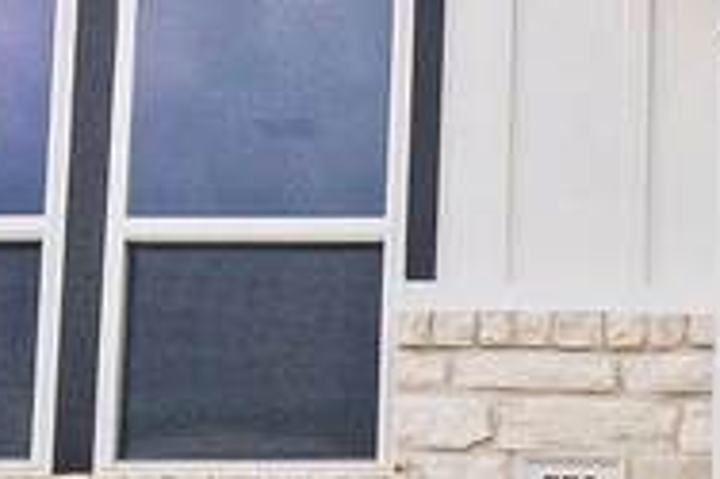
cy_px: 561
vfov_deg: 13.1
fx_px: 2038
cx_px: 988
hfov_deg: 18.4
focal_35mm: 102
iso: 400
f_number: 8
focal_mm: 10
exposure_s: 1/500
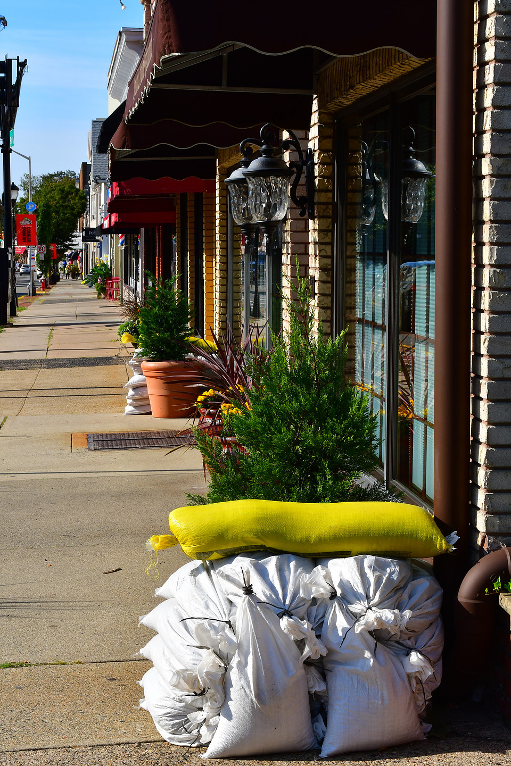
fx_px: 1533
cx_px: 256
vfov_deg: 28.1
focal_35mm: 72
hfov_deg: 18.9
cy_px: 383
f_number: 16
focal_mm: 48
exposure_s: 1/125
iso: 200
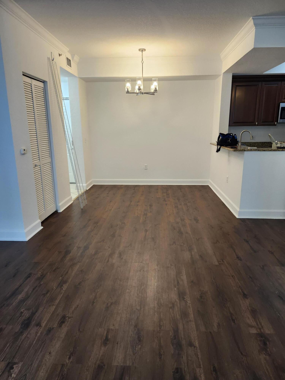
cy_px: 190
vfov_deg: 73.9
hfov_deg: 58.9
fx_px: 252
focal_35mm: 23
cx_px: 142
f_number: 1.8
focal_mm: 5.54
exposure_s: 1/120
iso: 200
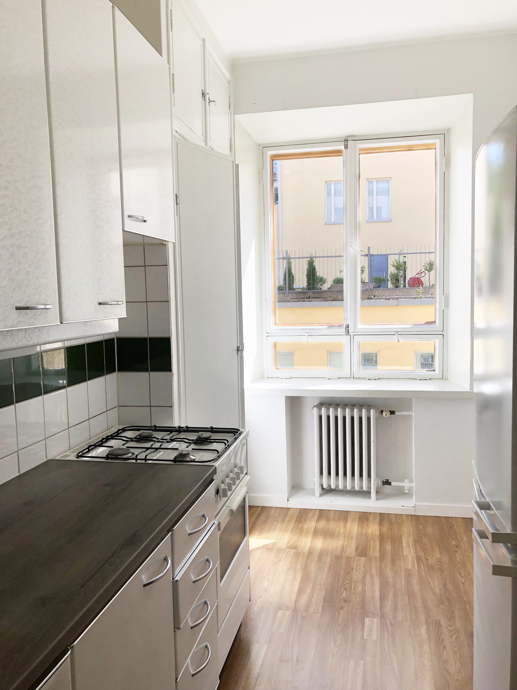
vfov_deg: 63.4
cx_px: 258
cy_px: 345
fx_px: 558
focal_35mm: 28
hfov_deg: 49.7
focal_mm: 3.99
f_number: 1.8
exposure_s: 1/436
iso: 20
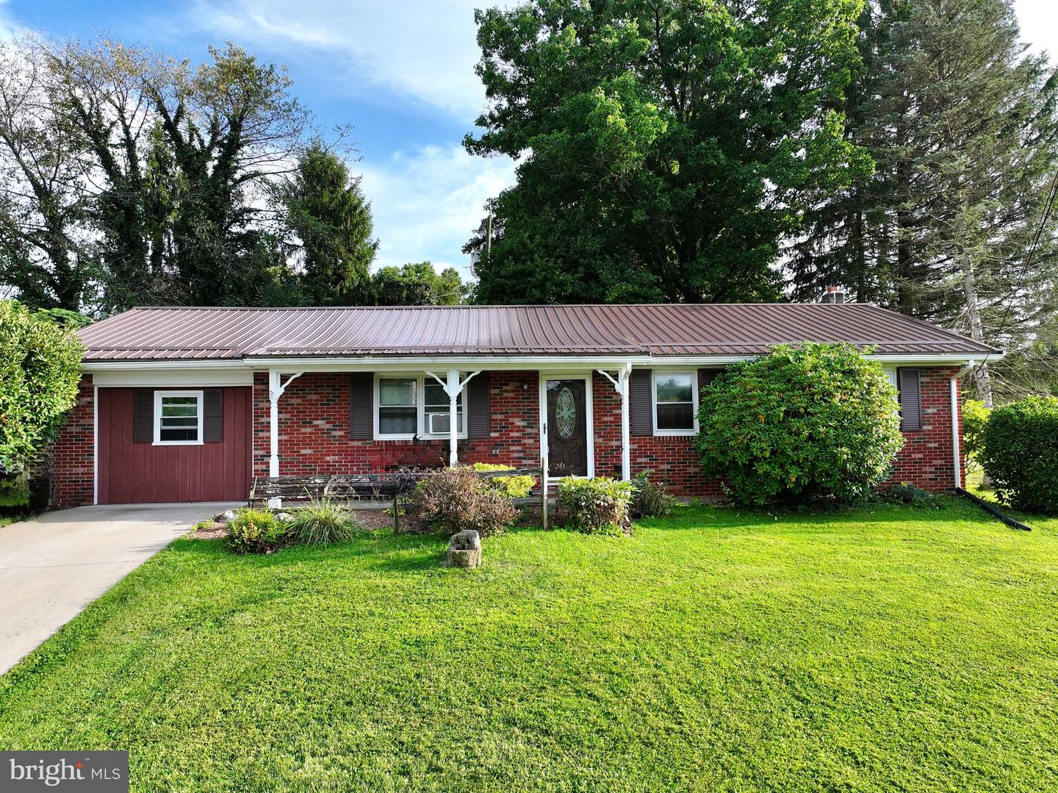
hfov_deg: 71.6
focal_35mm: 24
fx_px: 733
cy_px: 396
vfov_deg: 56.8
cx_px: 529
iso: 170
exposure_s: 1/1250
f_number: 2.8
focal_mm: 12.29
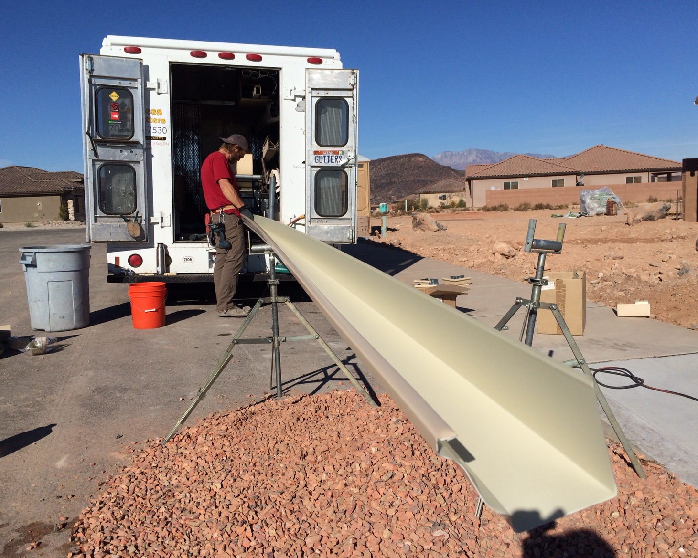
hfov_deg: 57.2
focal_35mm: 31
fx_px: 640
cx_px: 349
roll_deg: +3.0
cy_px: 283
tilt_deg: -6.5
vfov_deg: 47.1
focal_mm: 4.15
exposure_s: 1/5128
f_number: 2.2
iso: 32
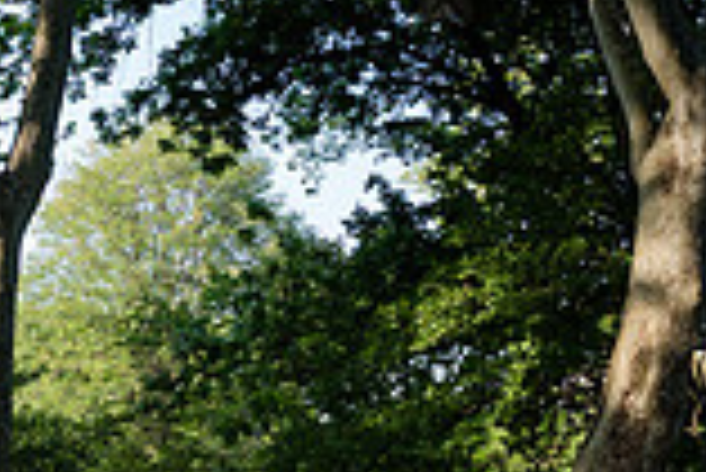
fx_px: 1767
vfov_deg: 14.6
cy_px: 595
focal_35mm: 90
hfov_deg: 19.0
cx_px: -440
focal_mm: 24
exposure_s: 1/400
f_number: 4.5
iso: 400
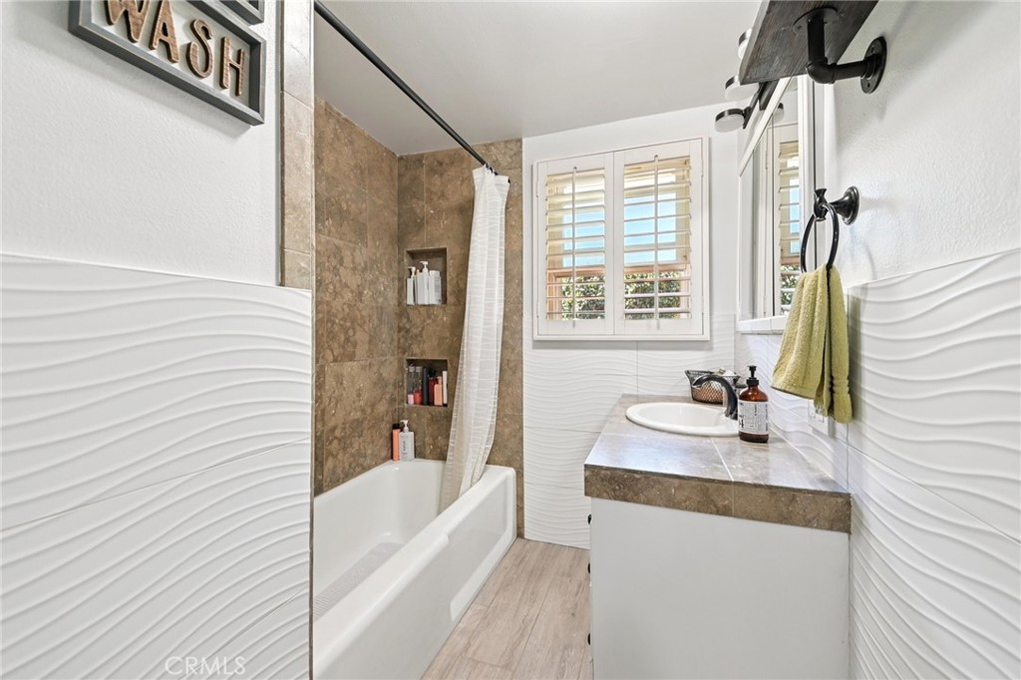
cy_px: 340
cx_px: 510
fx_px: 397
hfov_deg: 104.3
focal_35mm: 14
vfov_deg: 81.2
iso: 250
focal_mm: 14
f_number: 8
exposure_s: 1/4
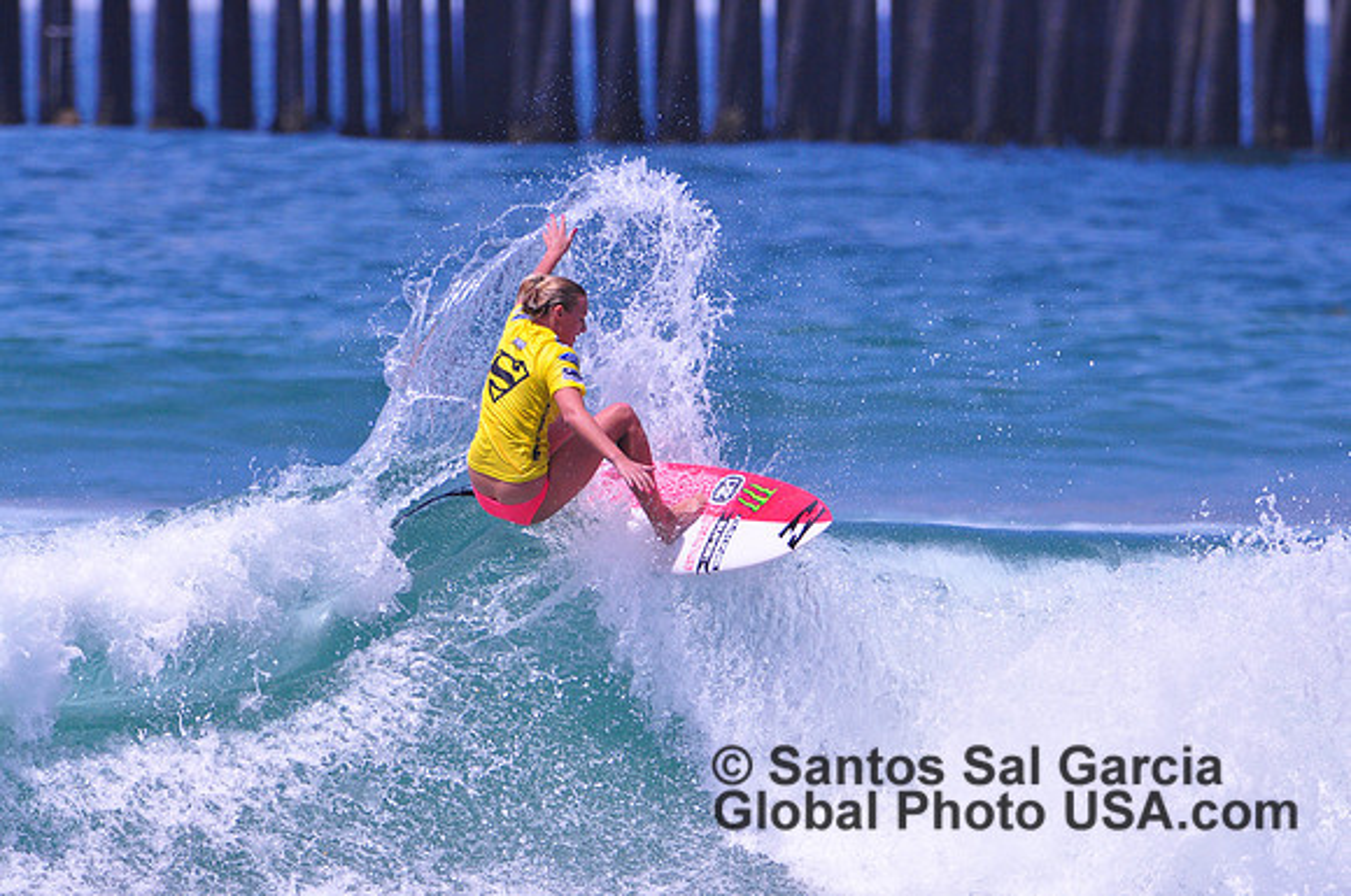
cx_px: 676
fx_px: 21923
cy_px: 448
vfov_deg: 2.3
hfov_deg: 3.5
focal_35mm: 585
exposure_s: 1/4000
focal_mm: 390
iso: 640
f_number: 5.6
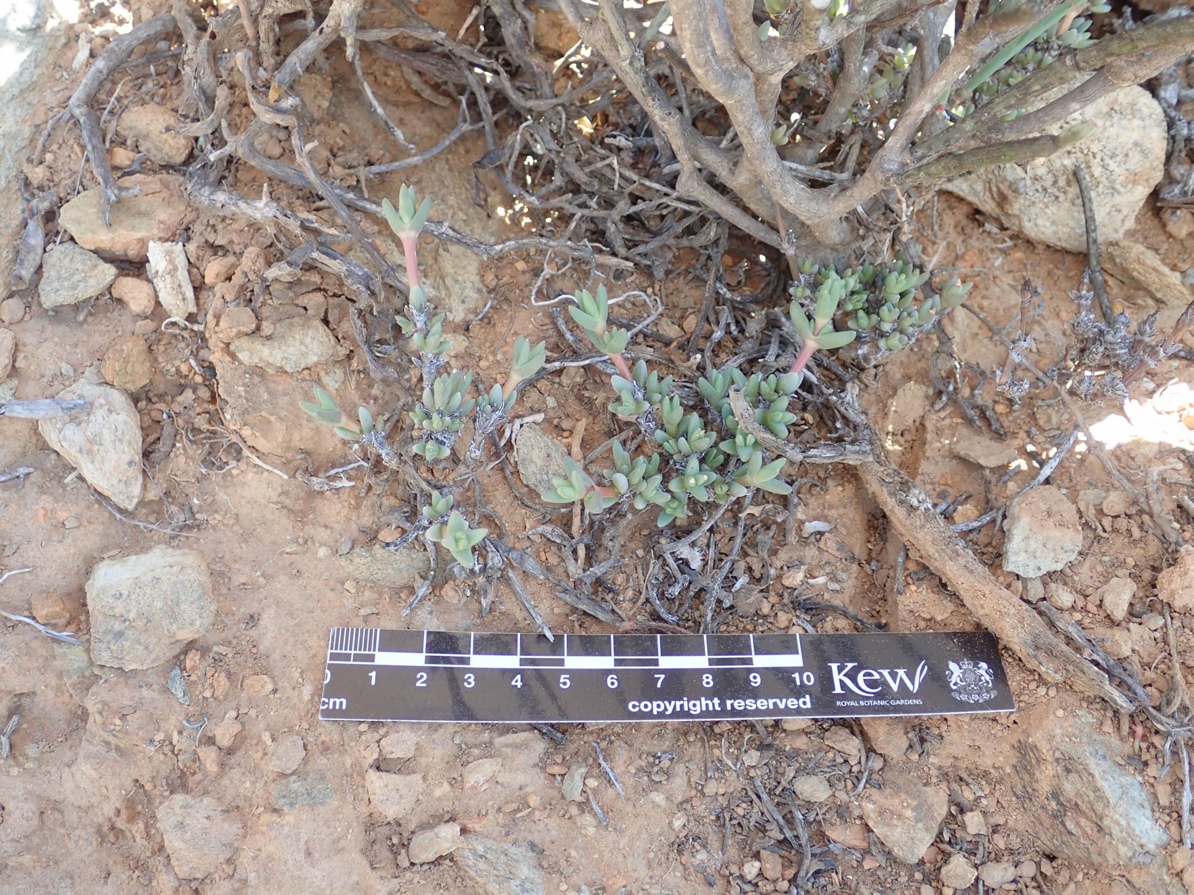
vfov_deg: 37.7
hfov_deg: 49.0
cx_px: 597
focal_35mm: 38
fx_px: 1311
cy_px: 448
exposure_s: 1/160
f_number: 2.7
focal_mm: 6.86
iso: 200
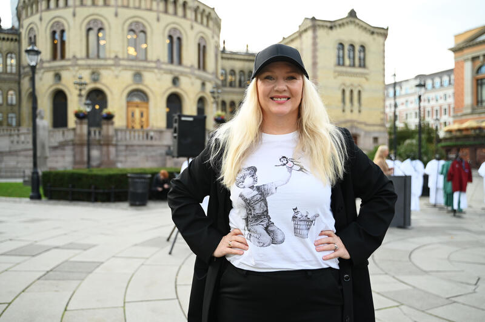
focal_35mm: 32
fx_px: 431
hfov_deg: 58.8
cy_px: 161
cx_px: 242
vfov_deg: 41.0
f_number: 2.8
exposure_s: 1/250
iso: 200
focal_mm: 32
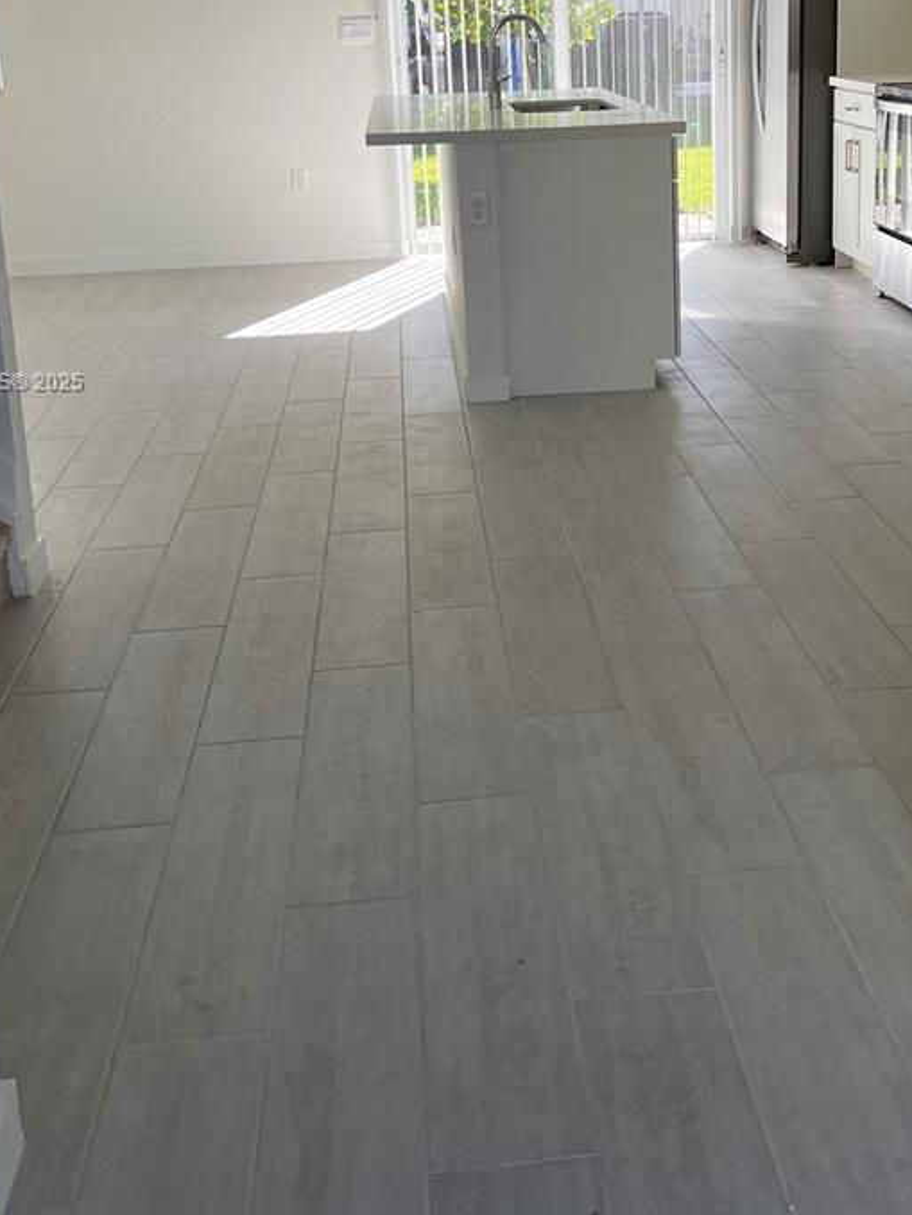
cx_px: 561
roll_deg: +2.0
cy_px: 383
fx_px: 1615
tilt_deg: -13.2
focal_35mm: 46
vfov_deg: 40.6
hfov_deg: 31.4
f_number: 1.6
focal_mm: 5.1
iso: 32
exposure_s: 1/177
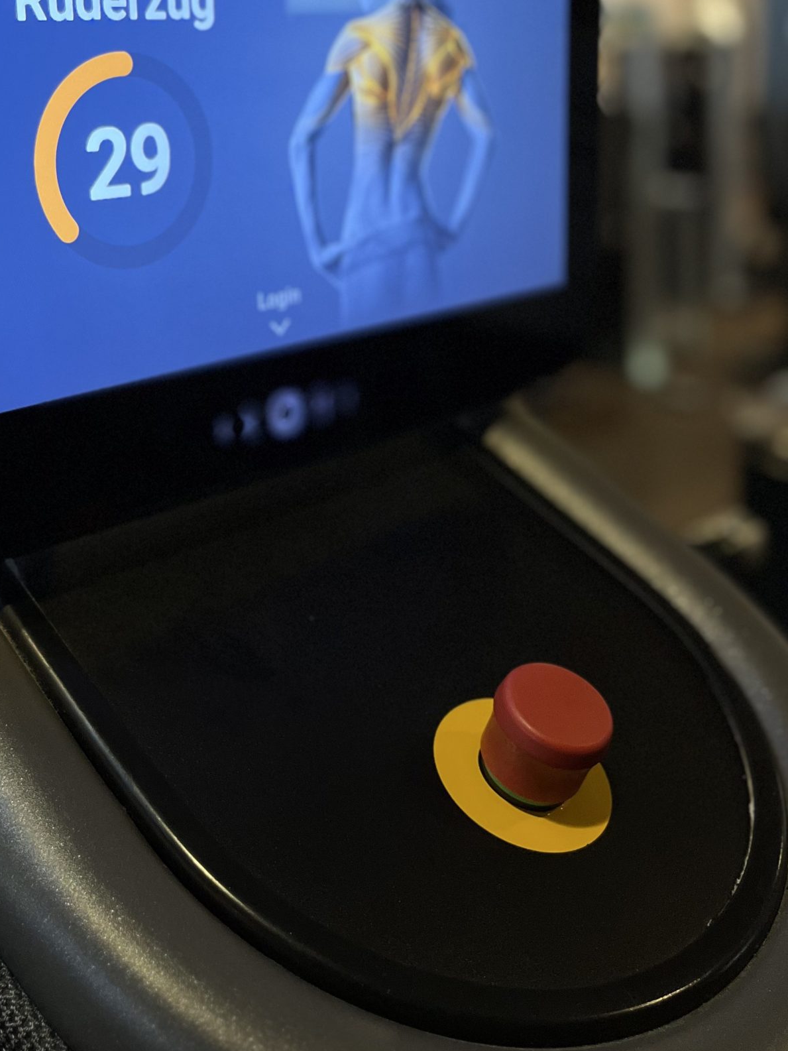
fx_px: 1275
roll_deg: +2.6
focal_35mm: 42
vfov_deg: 44.0
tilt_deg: -12.1
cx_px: 258
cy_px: 329
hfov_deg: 34.0
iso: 200
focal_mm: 5.1
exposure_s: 1/57
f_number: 1.6
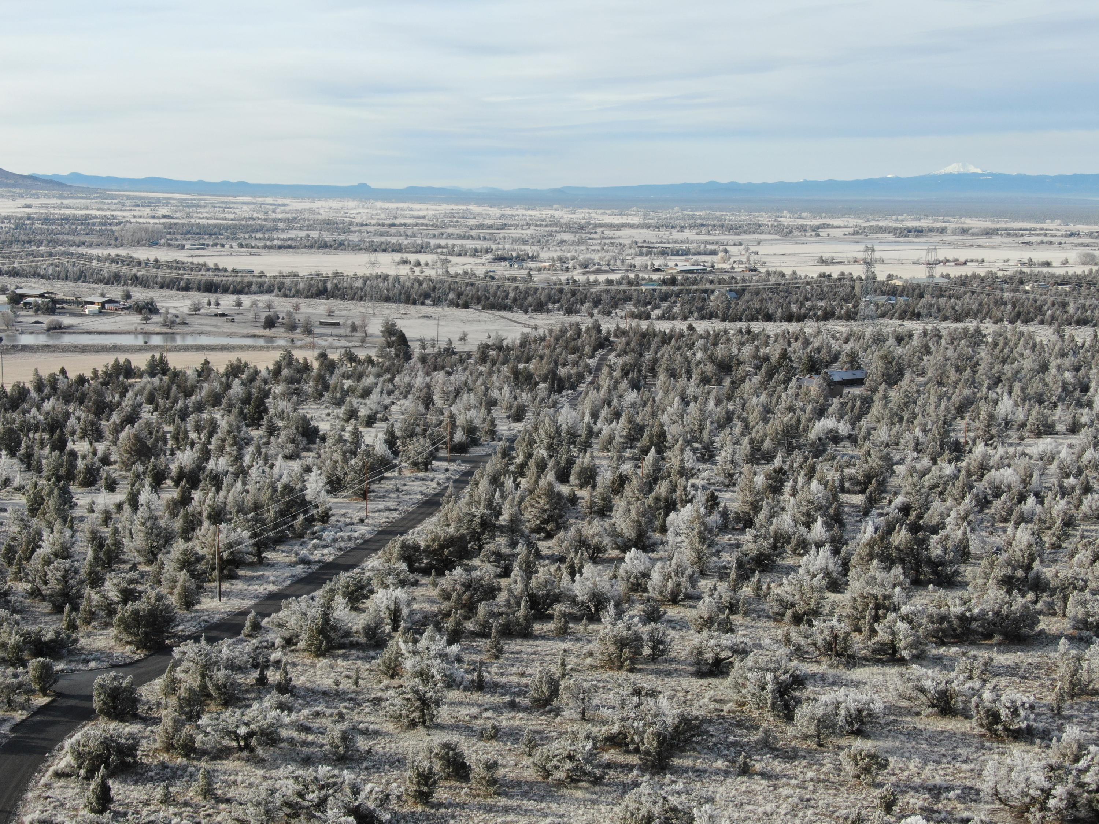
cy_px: 412
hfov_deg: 39.7
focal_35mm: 48
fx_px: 1524
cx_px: 550
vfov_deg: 30.3
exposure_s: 1/500
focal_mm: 8.6
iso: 100
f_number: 3.8
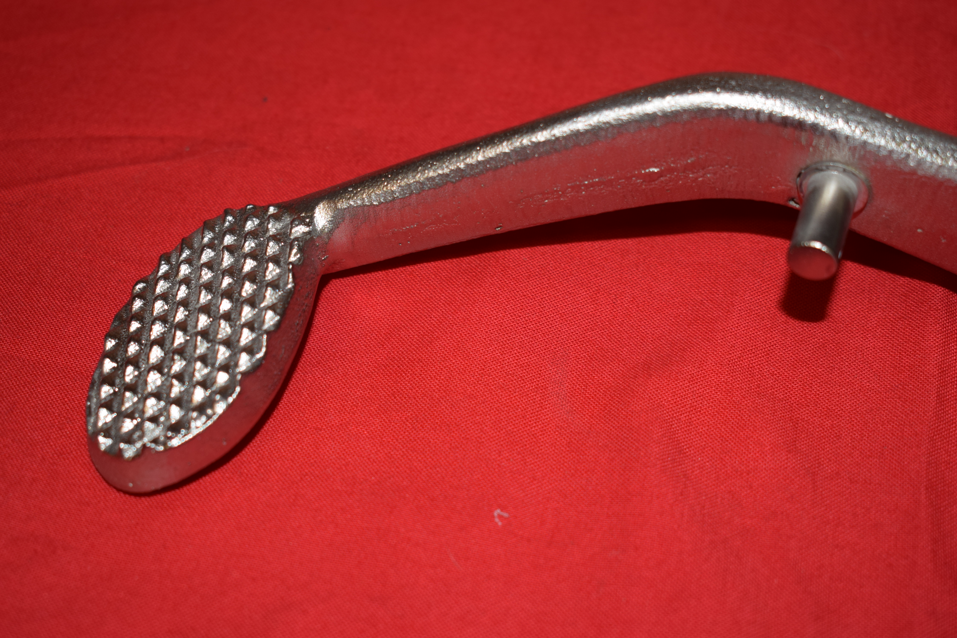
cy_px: 319
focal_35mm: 69
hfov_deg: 29.2
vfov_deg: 19.7
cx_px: 478
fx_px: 1835
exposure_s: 1/60
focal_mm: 46
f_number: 5.3
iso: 250
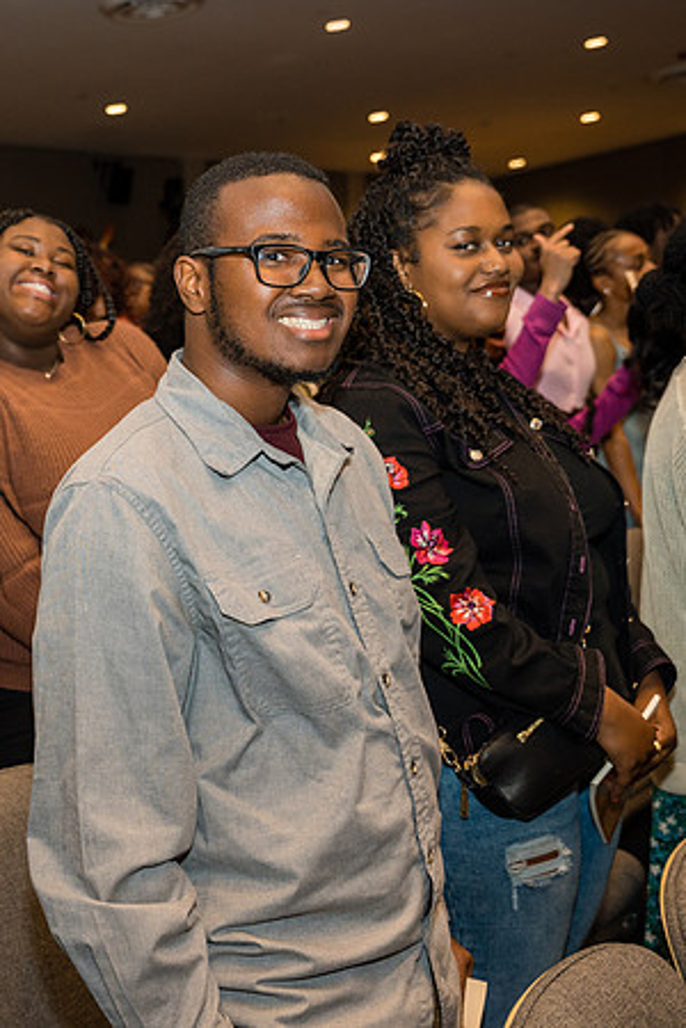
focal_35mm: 52
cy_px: 503
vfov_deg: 38.4
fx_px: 1479
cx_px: 47
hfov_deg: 25.2
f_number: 4
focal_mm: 33.7
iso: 1250
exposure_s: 1/250
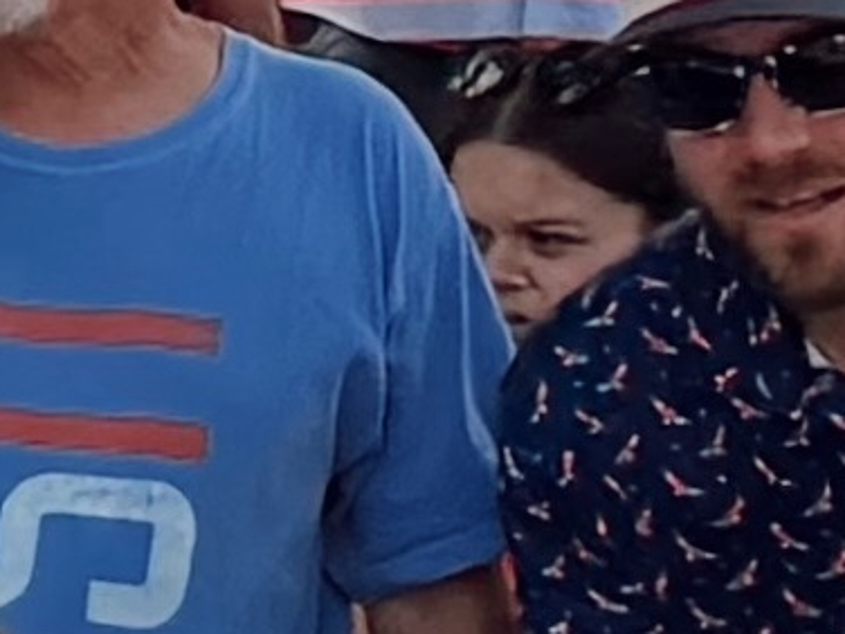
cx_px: -2007
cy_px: 673
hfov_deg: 8.2
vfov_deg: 7.8
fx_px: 4638
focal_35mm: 190
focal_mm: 6.76
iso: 100
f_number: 1.78
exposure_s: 1/2525
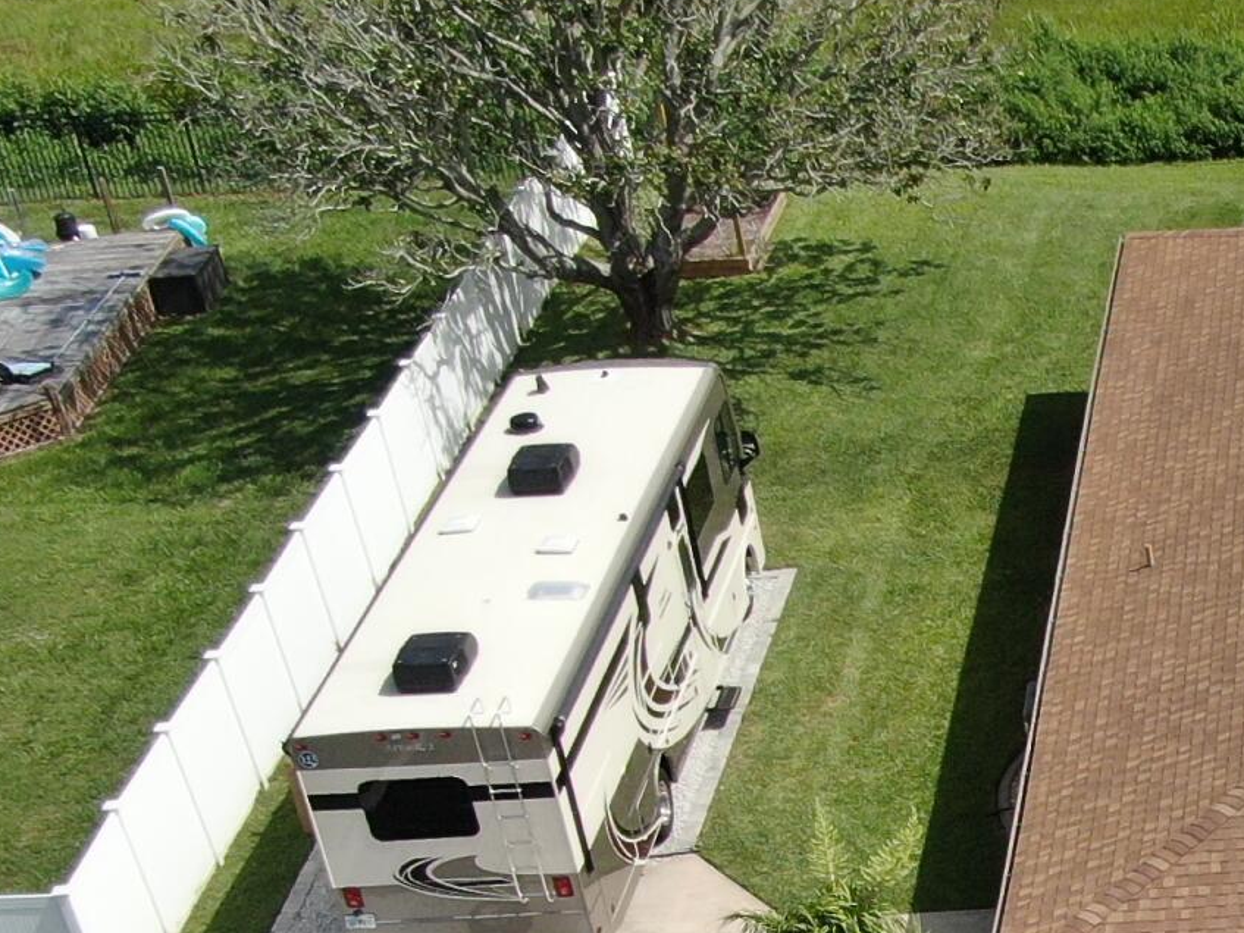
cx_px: 1793
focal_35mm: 85
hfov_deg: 20.2
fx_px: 3054
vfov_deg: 16.5
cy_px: 1187
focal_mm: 4.39
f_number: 2.8
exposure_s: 1/160
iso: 100
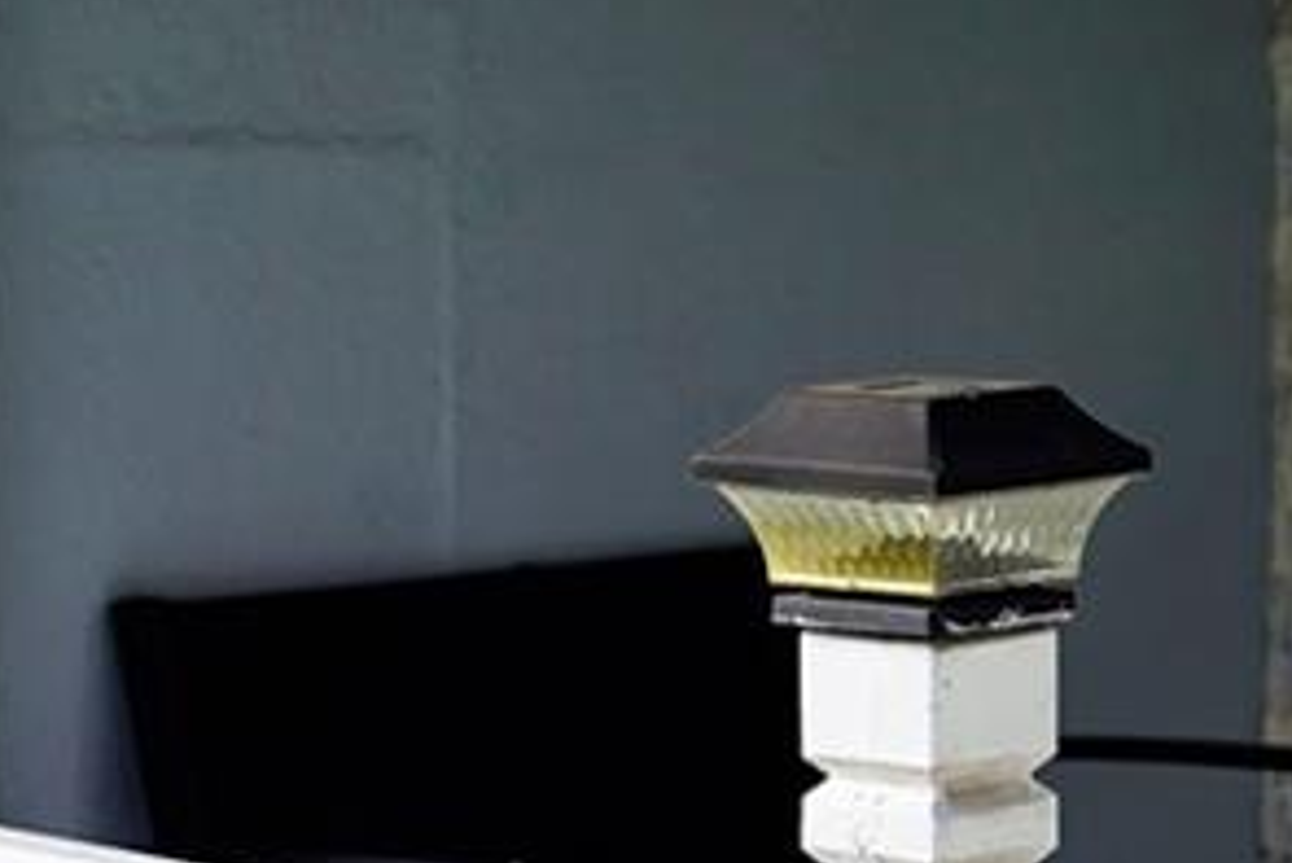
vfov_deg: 8.2
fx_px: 6032
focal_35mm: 168
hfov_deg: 12.1
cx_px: 1169
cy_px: 548
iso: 100
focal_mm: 31
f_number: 4.5
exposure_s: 1/160
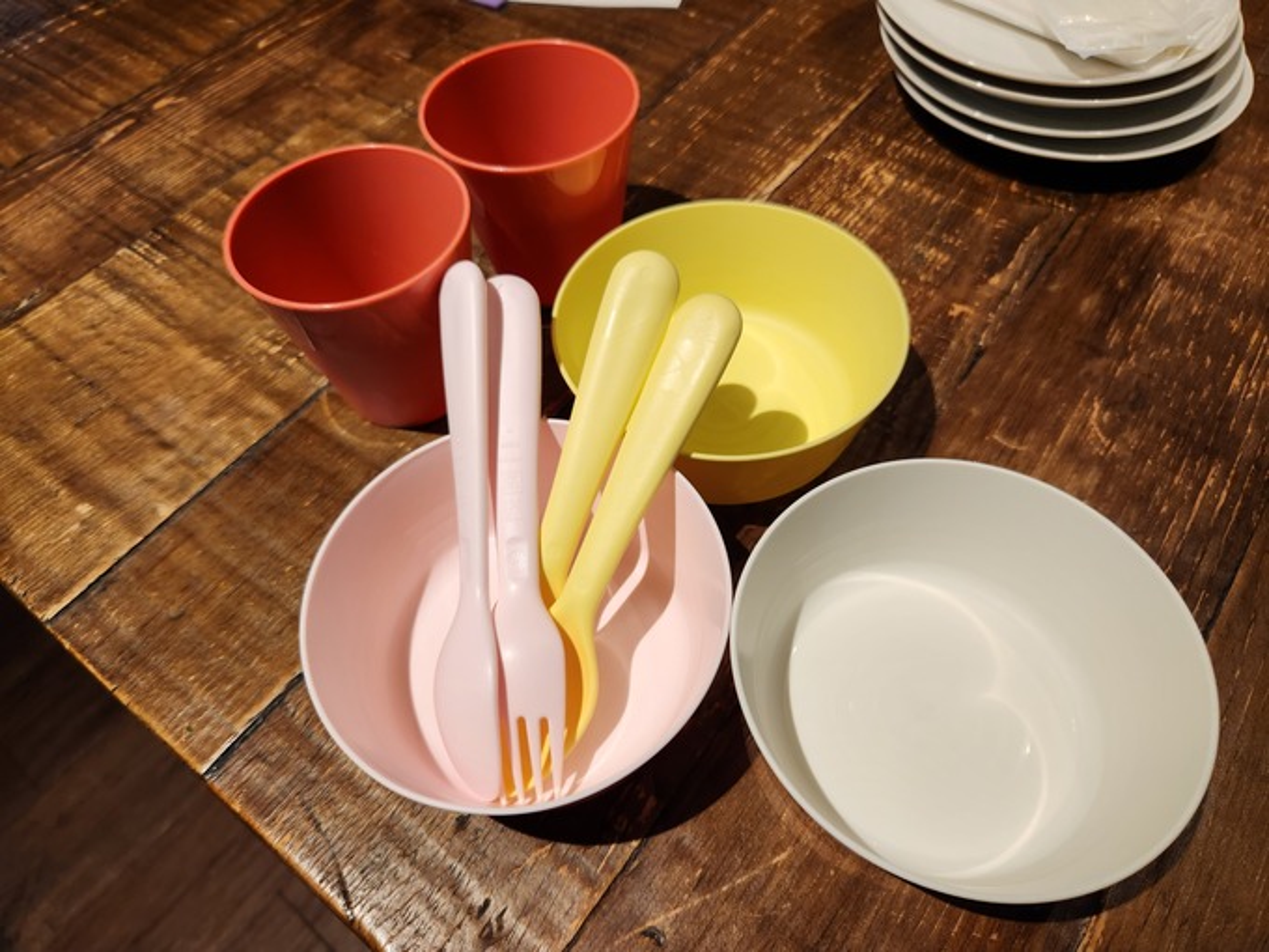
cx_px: 634
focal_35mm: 23
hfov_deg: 73.9
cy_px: 476
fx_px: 843
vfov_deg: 58.9
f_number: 1.8
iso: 160
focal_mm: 5.4
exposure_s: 1/120
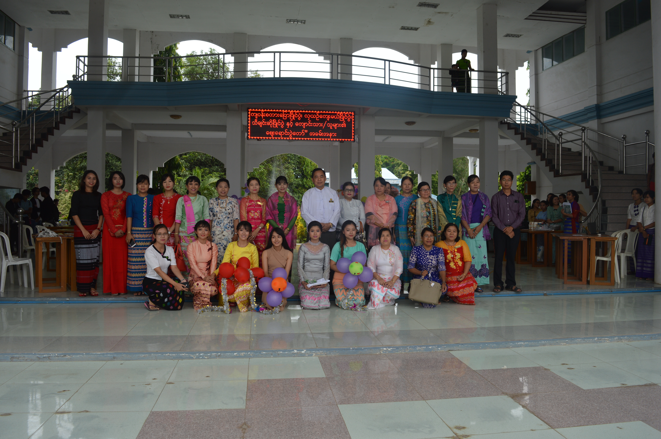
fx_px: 495
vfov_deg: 47.8
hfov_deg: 67.4
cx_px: 330
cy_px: 220
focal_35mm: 27
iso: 100
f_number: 5.6
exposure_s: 1/125
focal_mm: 18
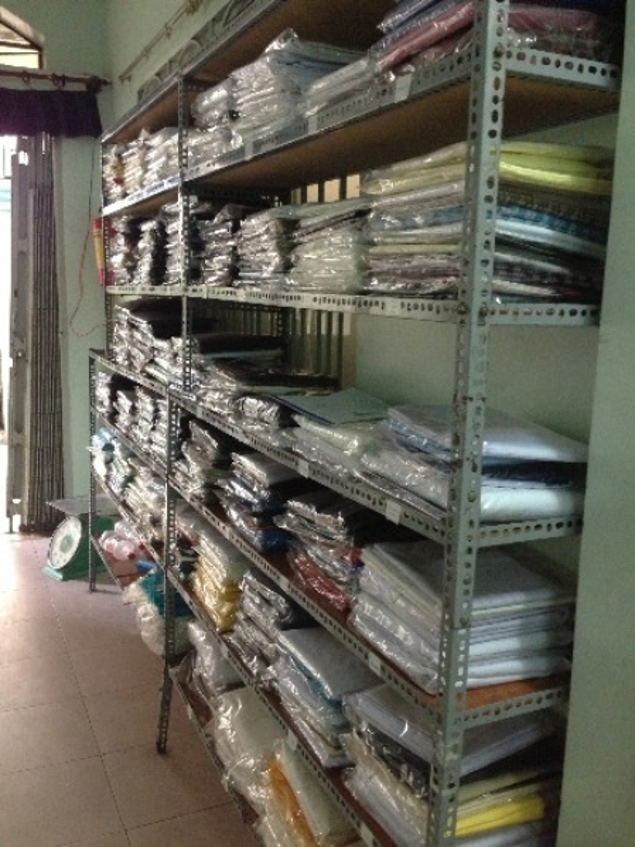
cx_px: 318
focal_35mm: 33
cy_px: 424
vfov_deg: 55.4
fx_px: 807
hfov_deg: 42.9
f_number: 2.4
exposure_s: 1/17
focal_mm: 4.13
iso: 500
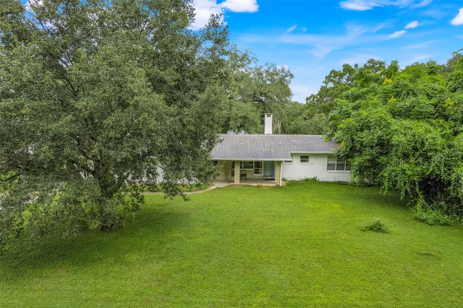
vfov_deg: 57.1
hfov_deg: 78.6
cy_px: 154
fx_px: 283
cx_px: 232
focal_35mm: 22
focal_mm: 8.38
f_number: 2.8
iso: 100
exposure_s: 1/160
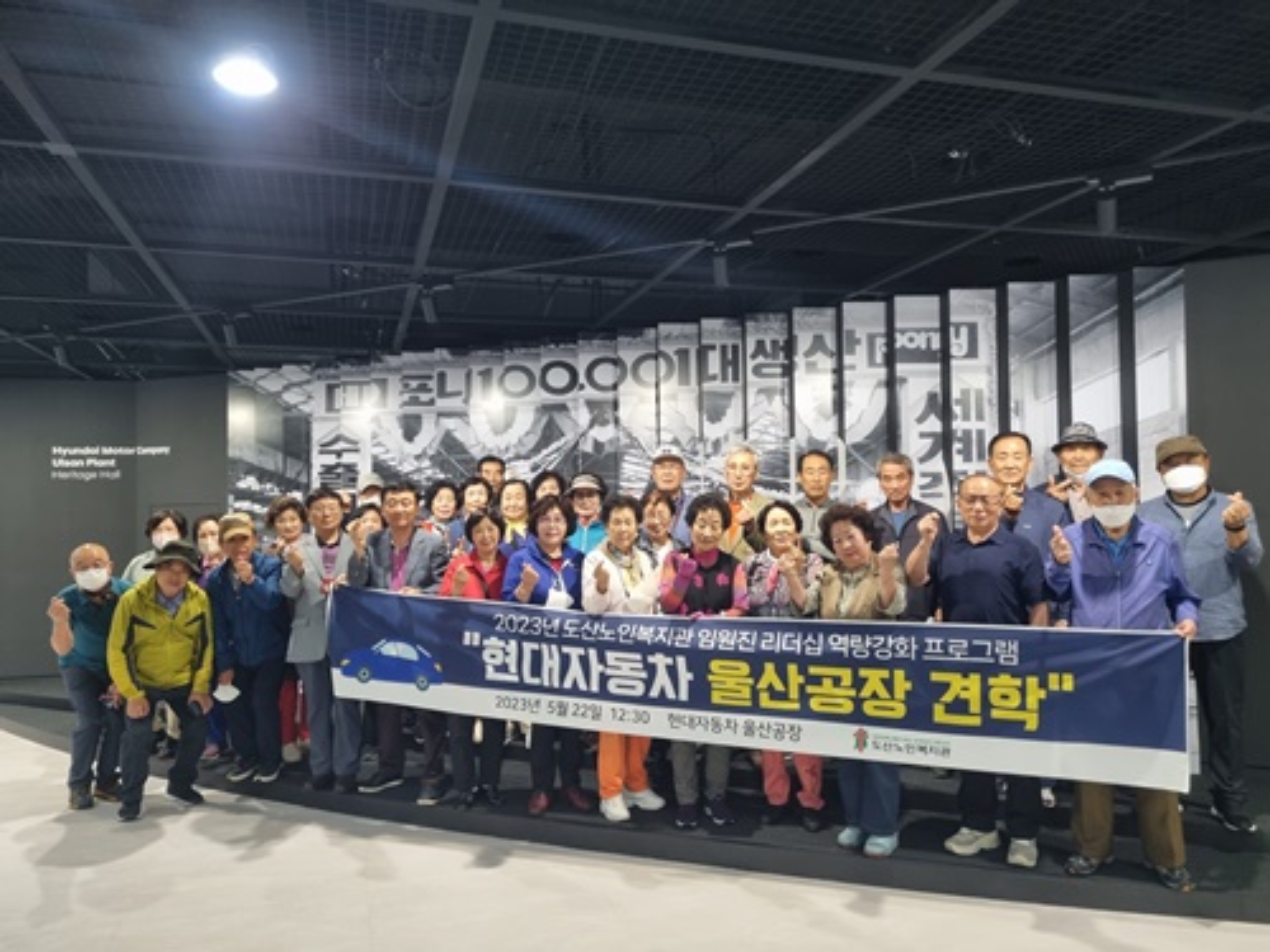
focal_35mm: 26
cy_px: 476
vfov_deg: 53.1
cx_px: 635
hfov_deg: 67.3
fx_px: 954
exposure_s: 1/40
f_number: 1.8
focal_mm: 5.4
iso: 200
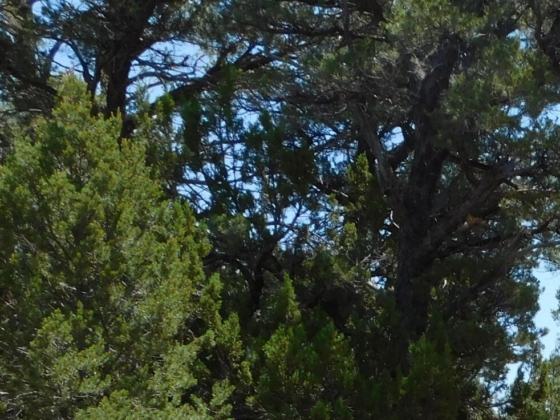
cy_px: 635
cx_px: 792
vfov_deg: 12.7
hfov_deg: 16.6
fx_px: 1779
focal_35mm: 110
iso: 125
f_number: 3.5
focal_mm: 6.3
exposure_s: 1/800
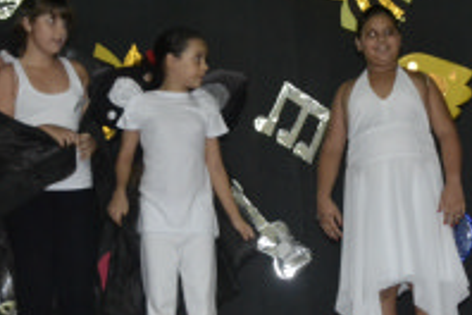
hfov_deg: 15.4
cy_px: 168
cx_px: 343
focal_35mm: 132
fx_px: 1734
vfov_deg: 10.4
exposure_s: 1/60
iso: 3200
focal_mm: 35
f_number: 4.2
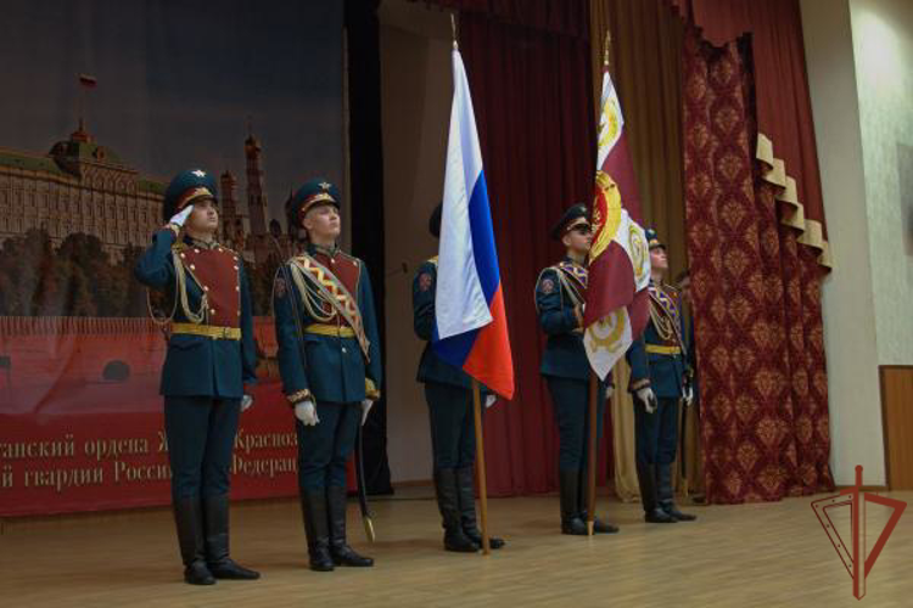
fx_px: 1103
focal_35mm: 44
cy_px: 304
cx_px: 456
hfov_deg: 45.0
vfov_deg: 30.8
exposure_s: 1/20
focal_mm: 29
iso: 3200
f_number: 4
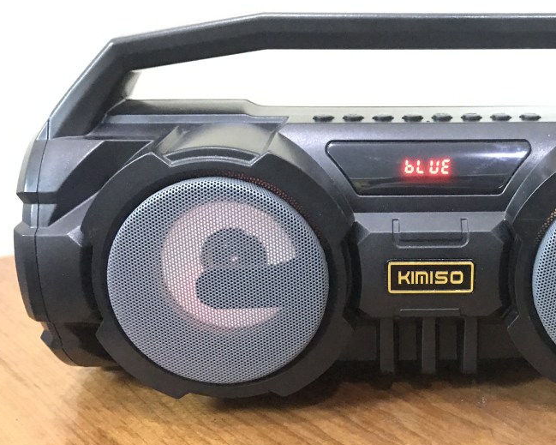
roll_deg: +0.6
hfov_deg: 37.7
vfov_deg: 31.4
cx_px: 427
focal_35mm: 48
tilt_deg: -19.0
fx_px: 790
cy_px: 261
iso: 100
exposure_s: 1/6
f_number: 1.8
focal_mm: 3.99
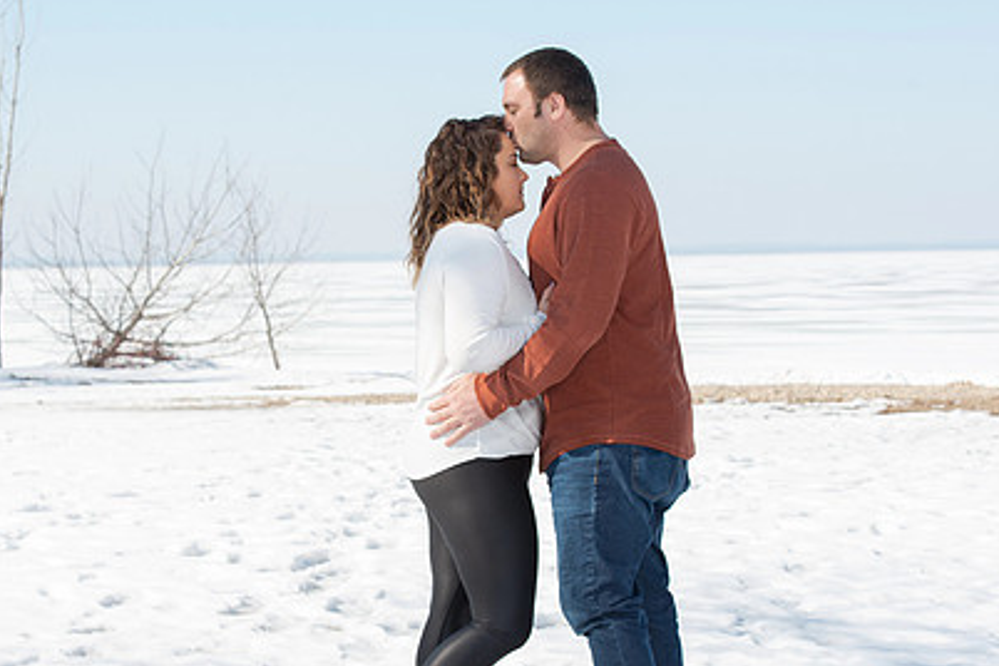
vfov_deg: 13.5
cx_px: 335
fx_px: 2803
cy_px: 414
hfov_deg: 20.1
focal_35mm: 101
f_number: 8
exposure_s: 1/250
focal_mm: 70
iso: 100
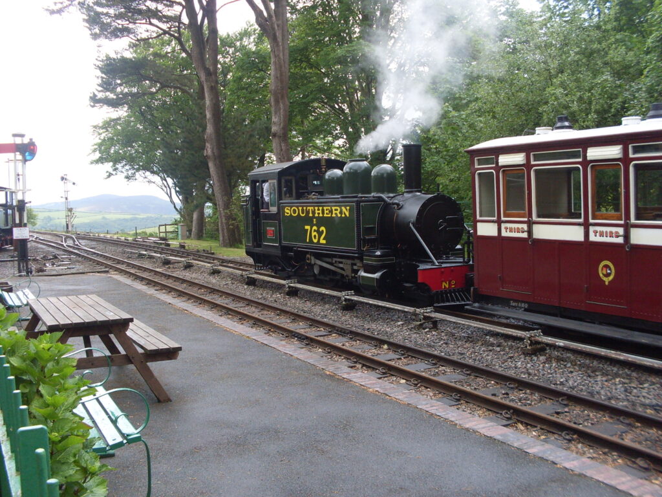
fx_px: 727
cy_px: 248
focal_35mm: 38
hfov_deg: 49.0
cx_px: 331
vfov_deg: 37.7
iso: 80
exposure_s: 1/250
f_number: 2.8
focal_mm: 6.3
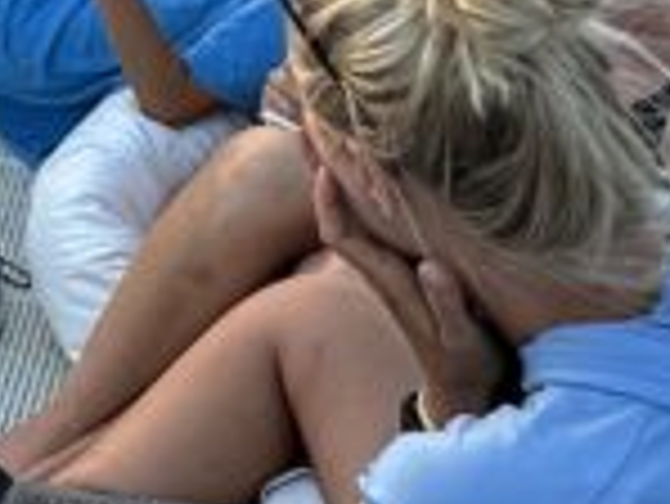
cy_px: -518
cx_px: -670
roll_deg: +2.2
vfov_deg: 13.2
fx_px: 1860
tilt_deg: -14.9
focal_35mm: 96
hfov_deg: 16.0
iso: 40
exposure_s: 1/206
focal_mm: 2.22
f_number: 2.2
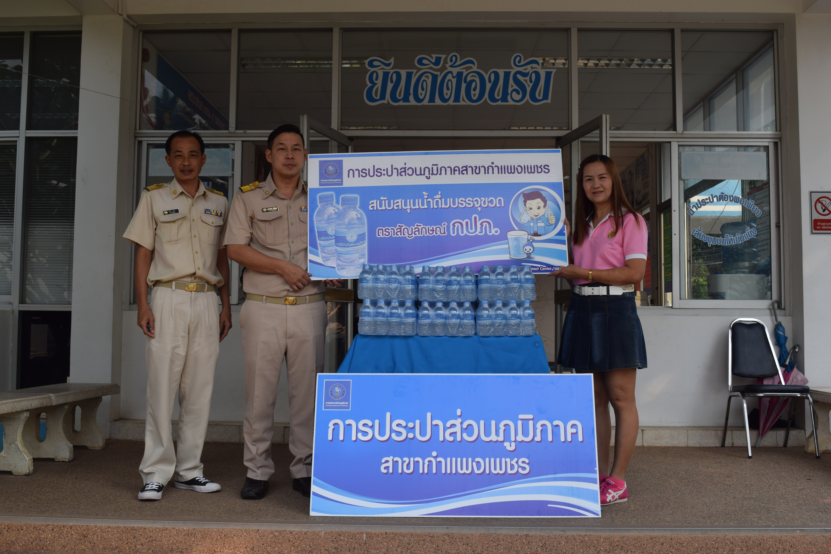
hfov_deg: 51.3
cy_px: 277
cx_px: 416
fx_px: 866
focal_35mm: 38
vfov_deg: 35.5
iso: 200
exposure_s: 1/250
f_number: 8
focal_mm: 25
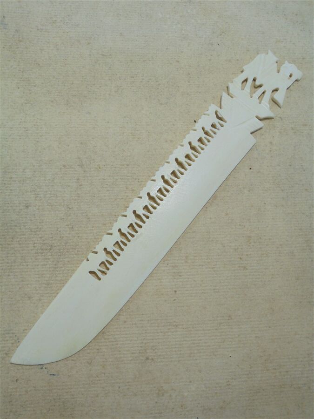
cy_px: 210
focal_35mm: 34
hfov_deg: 41.8
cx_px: 157
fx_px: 411
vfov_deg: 54.0
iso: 100
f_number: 4
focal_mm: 6.1
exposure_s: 1/50
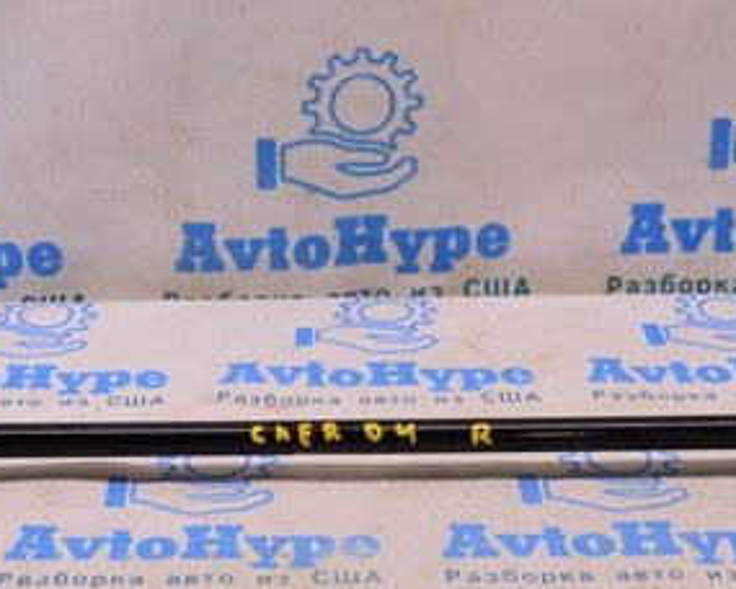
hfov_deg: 23.2
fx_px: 1786
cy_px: 174
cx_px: 253
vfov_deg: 18.6
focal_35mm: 82
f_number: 8
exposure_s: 1/125
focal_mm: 26
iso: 1600
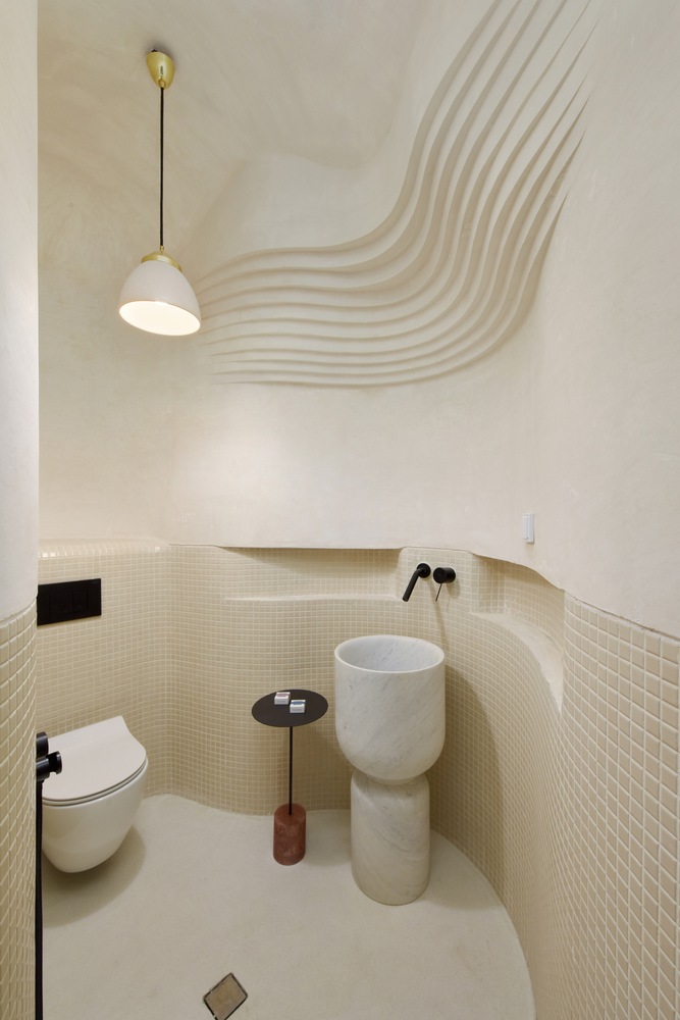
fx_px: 425
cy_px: 510
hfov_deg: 77.3
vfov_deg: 100.4
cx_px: 340
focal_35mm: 15
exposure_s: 1/1.3
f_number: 11
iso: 200
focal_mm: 15
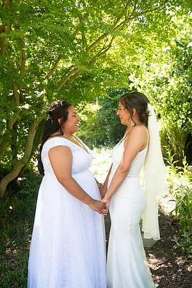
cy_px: 144
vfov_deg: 58.7
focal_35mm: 32
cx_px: 96
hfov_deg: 41.1
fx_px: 256
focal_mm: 32
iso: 640
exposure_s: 1/640
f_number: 4
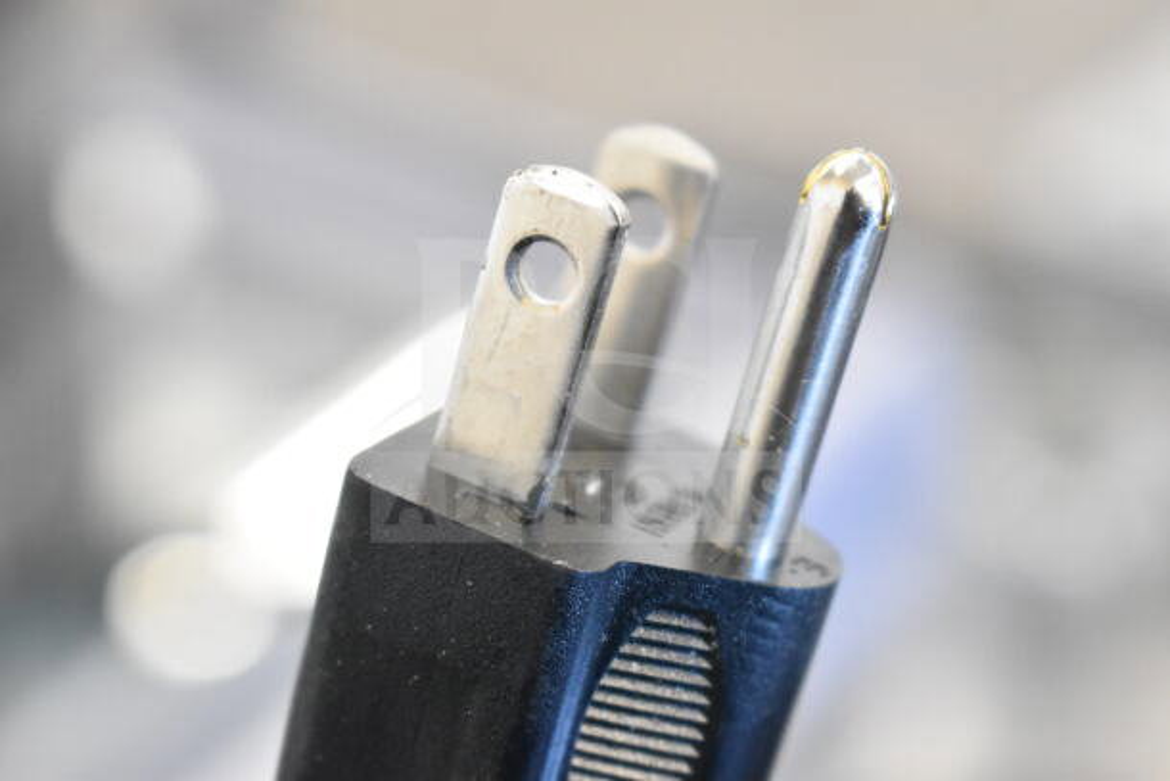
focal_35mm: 82
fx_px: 2682
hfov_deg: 24.6
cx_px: 585
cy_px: 390
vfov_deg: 16.6
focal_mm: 55
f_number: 5.6
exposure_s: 1/100
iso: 5000
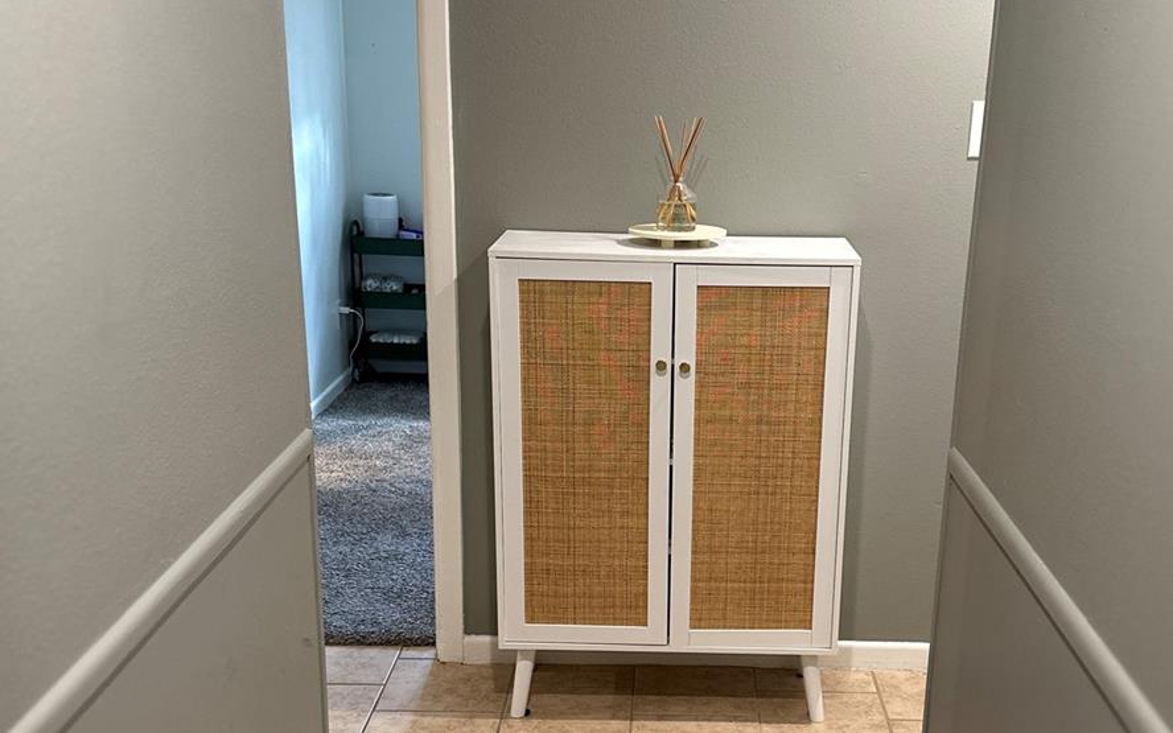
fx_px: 1407
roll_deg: -0.9
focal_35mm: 44
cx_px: 687
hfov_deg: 45.1
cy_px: 498
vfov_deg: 29.0
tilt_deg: -16.5
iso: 250
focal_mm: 6.86
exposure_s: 1/60
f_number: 1.78
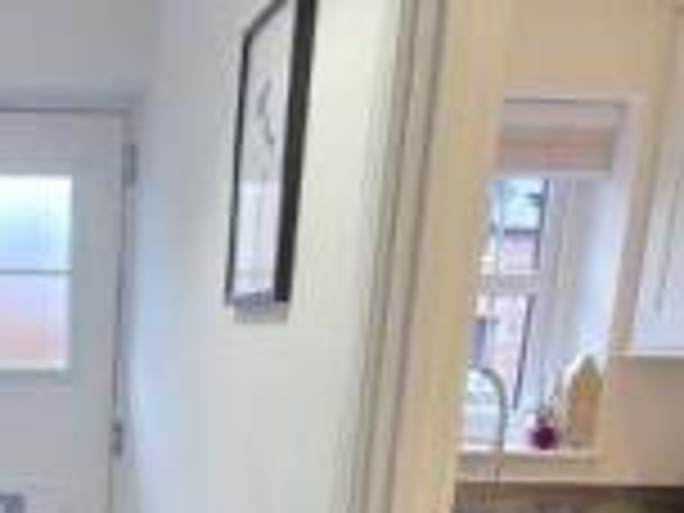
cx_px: 16
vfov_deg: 26.4
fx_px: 988
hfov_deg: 35.0
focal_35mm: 50
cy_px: 587
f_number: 1.9
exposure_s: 1/100
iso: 250
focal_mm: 2.2
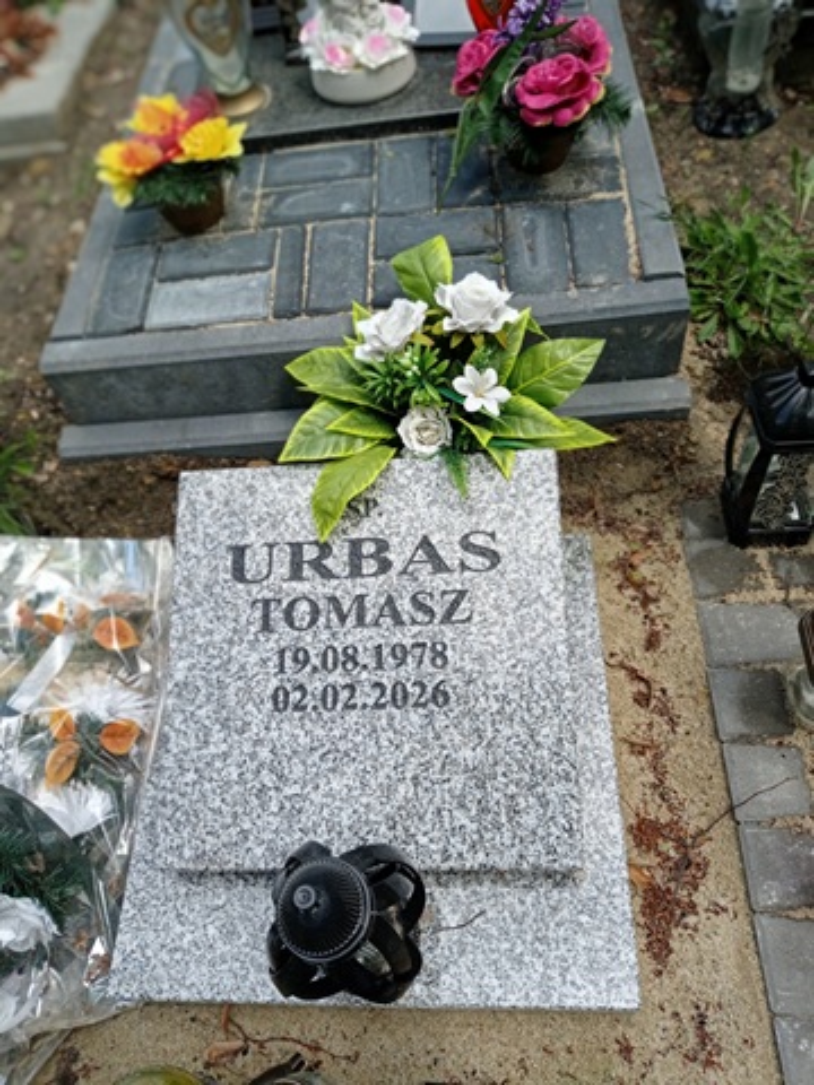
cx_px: 407
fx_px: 878
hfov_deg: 49.7
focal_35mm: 28
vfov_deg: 63.4
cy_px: 542
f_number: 1.79
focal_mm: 4.74
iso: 101
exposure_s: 1/1410
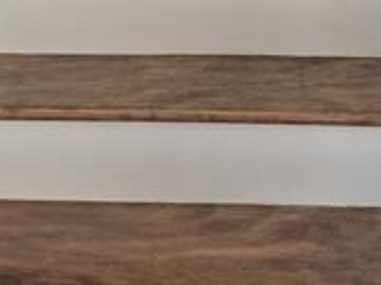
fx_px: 903
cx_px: 195
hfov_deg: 23.8
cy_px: -135
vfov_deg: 16.5
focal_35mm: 82
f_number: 1.8
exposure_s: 1/120
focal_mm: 5.4
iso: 64
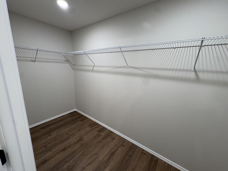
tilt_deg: -12.7
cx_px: 114
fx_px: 92
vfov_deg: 85.7
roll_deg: -2.4
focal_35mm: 14
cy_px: 86
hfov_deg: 102.1
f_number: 2.2
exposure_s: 1/120
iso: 200
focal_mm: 2.22
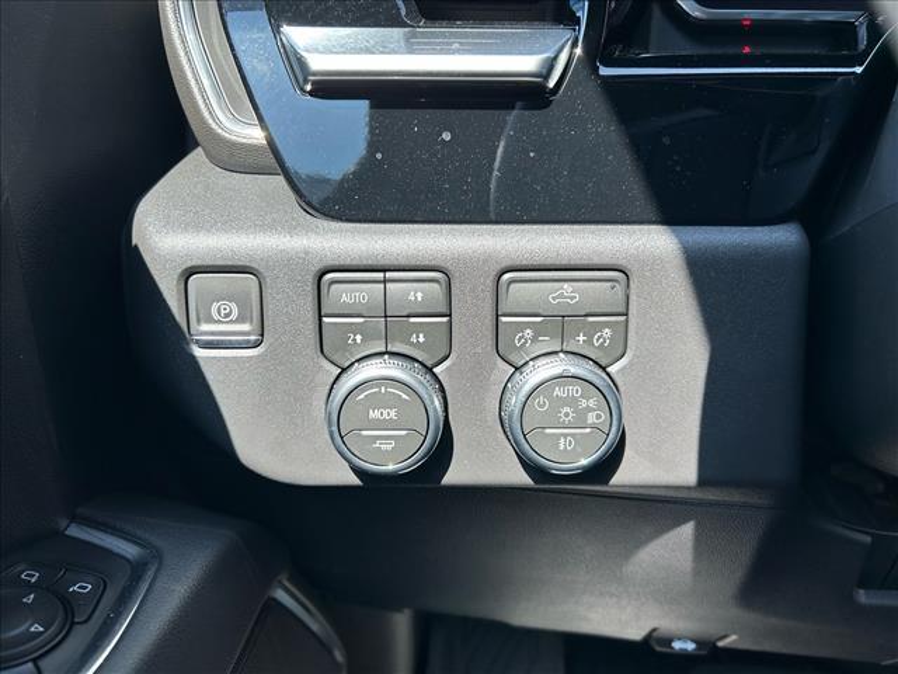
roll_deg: -0.1
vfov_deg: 53.1
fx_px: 674
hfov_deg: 67.3
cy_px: 337
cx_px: 449
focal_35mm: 26
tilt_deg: -19.9
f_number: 1.5
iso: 40
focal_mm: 5.7
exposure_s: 1/251
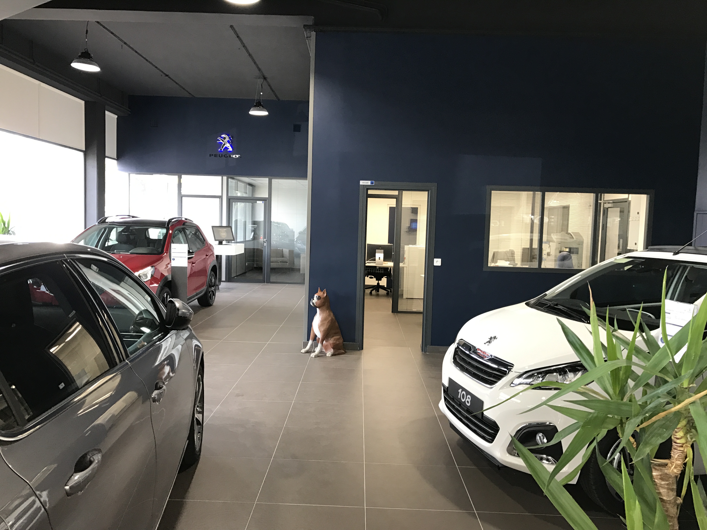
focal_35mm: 28
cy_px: 265
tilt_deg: -3.6
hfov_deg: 63.4
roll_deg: -1.5
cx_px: 354
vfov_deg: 49.7
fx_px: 572
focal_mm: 3.99
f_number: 1.8
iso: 32
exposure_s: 1/33
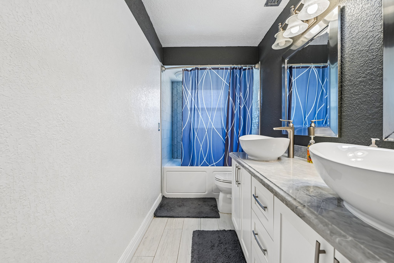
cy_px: 132
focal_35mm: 14
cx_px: 197
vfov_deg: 81.2
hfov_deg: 104.3
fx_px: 153
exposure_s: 1/13
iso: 250
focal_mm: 14
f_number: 7.1
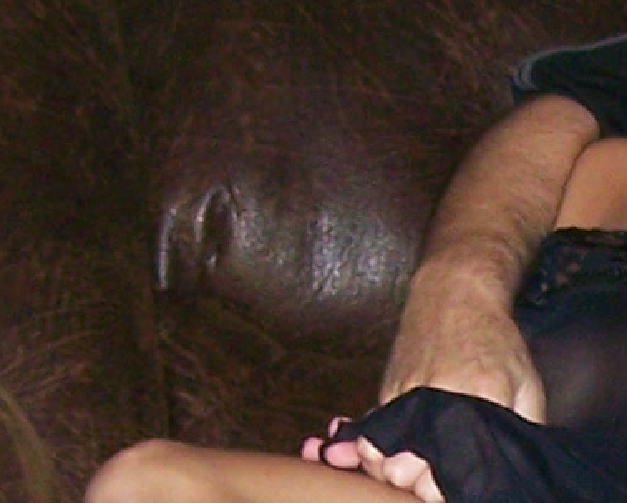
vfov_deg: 6.8
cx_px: 736
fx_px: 4197
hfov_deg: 8.5
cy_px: 661
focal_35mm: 226
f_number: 2.8
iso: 160
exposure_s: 1/60
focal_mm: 6.3
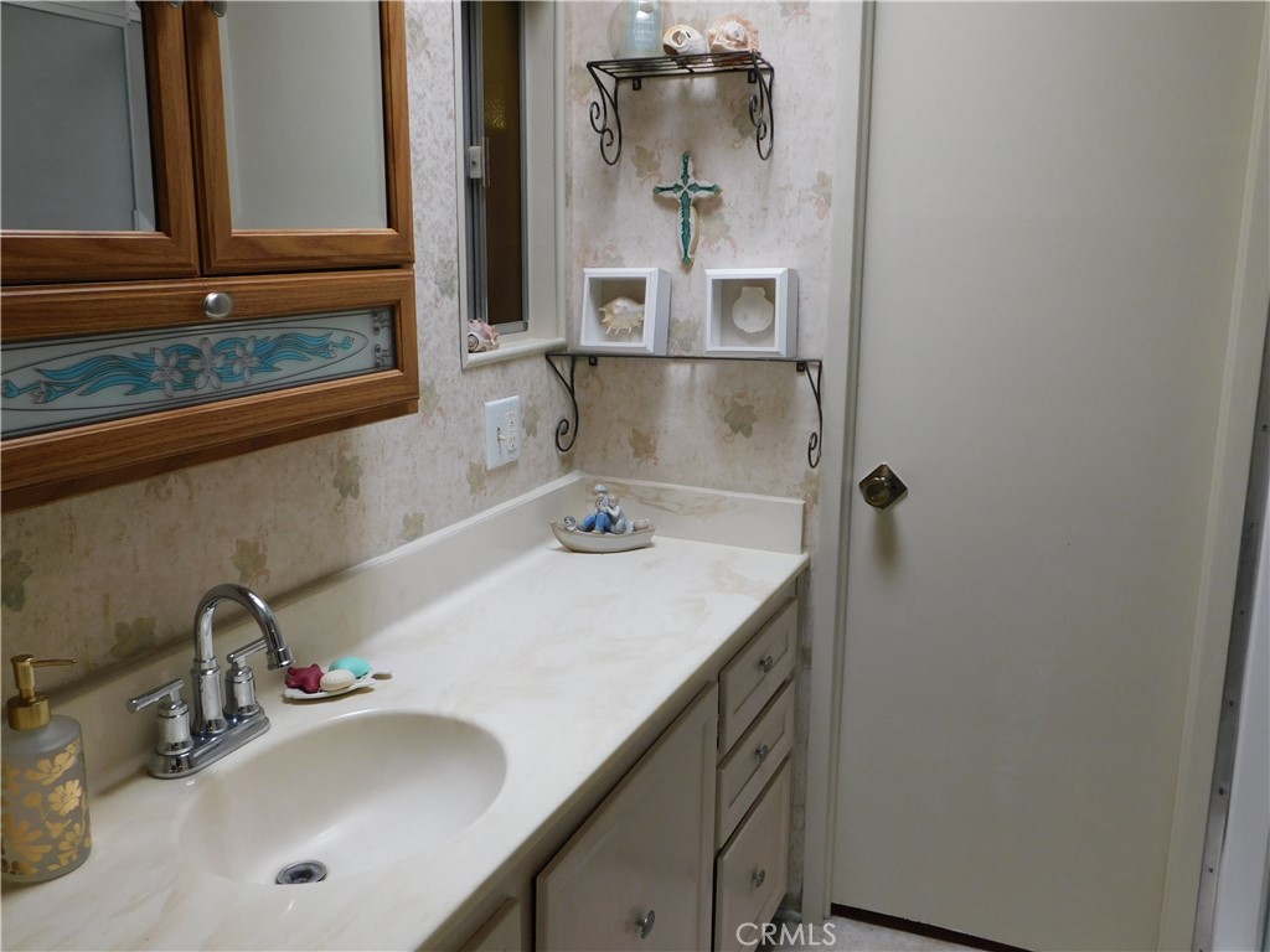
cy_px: 476
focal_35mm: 30
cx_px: 635
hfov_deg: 60.0
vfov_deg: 46.8
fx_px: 1101
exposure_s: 1/30
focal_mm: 5.3
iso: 125
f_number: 3.2
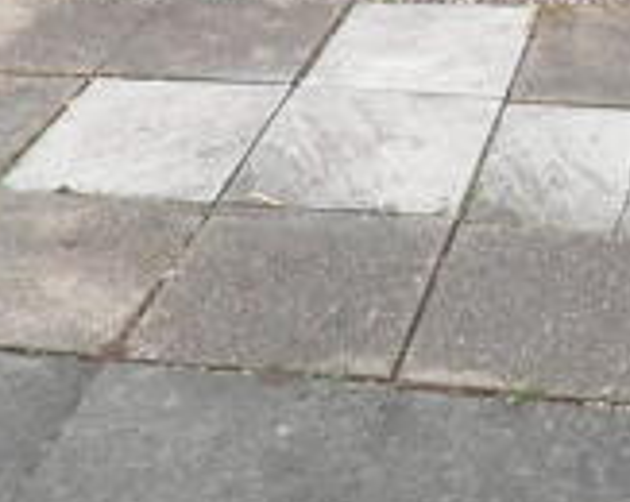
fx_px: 1564
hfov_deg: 22.1
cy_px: -234
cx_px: 586
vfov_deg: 16.7
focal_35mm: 84
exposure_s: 1/80
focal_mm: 4.3
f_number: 3.3
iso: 64
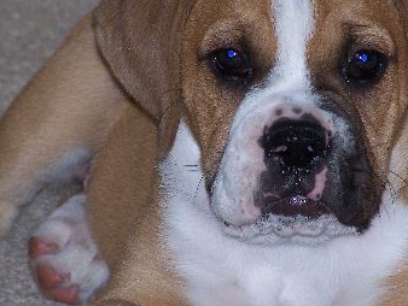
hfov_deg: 3.4
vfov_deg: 2.6
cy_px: 117
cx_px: 264
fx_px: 6853
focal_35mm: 581
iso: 140
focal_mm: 51
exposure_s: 1/250
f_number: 3.6
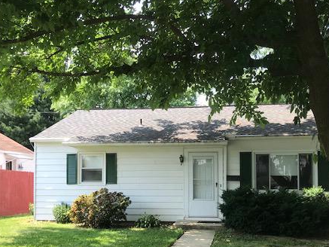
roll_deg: +0.1
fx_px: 390
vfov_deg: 34.7
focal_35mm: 41
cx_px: 171
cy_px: 172
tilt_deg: +3.2
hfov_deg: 45.8
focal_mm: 3.99
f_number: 1.8
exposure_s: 1/529
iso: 20
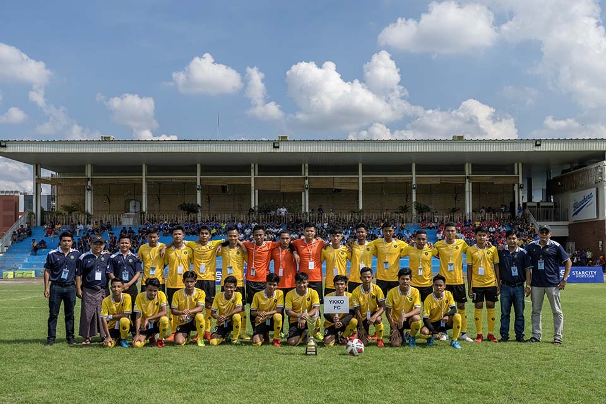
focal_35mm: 30
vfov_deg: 44.3
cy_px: 202
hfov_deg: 62.8
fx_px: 497
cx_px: 303
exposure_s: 1/1600
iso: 560
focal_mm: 29.5
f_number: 8
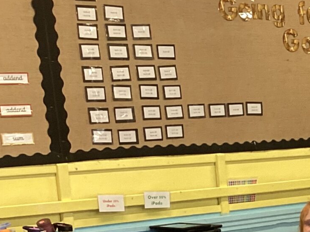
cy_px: 305
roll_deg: +2.8
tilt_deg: -10.6
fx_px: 967
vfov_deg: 13.2
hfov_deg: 17.0
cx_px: 416
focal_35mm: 108
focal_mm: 3.3
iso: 125
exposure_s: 1/50
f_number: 2.4
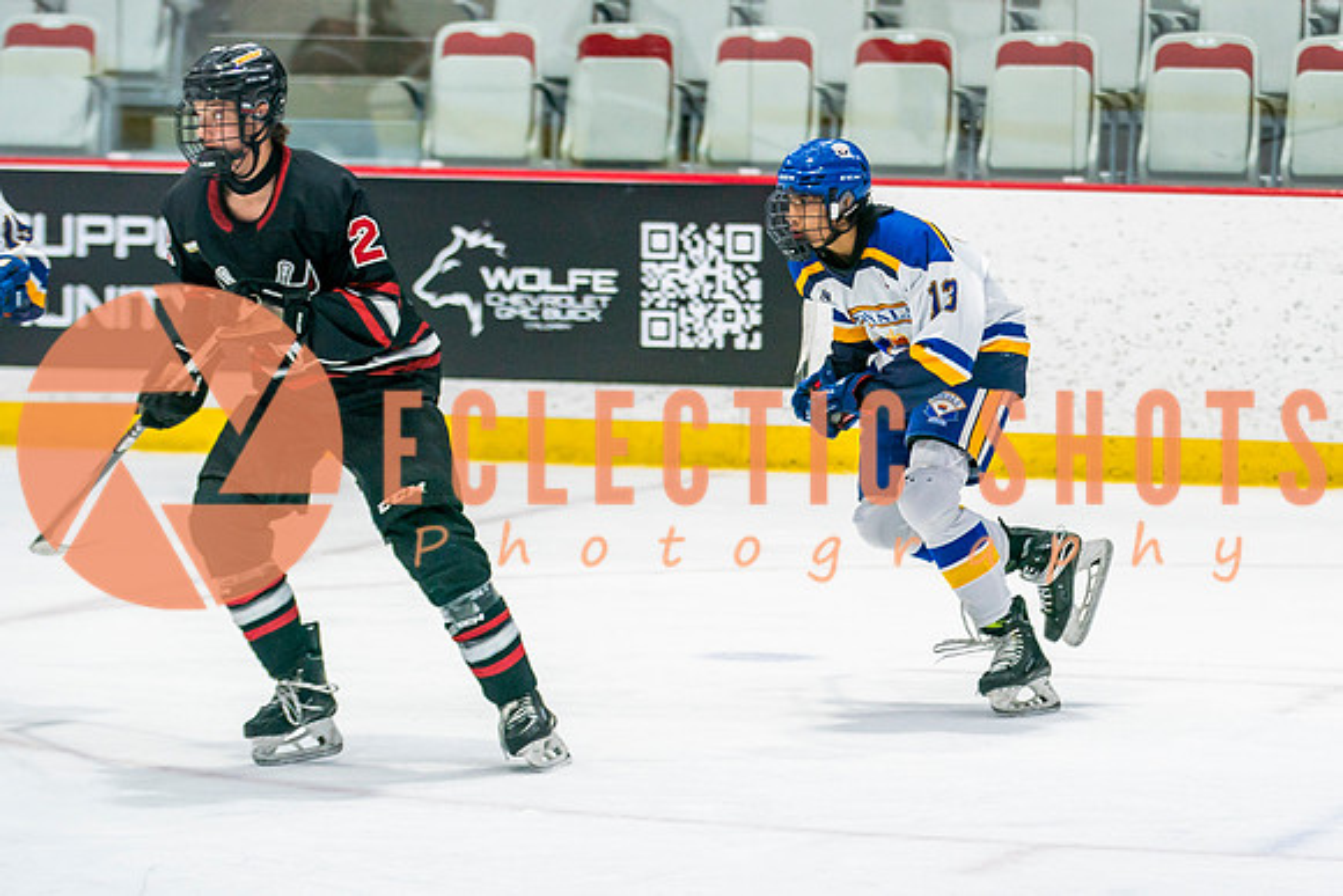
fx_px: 8340
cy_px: 427
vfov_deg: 6.2
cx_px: 912
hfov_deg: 9.2
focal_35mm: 224
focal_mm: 123
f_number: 3.2
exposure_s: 1/640
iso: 500
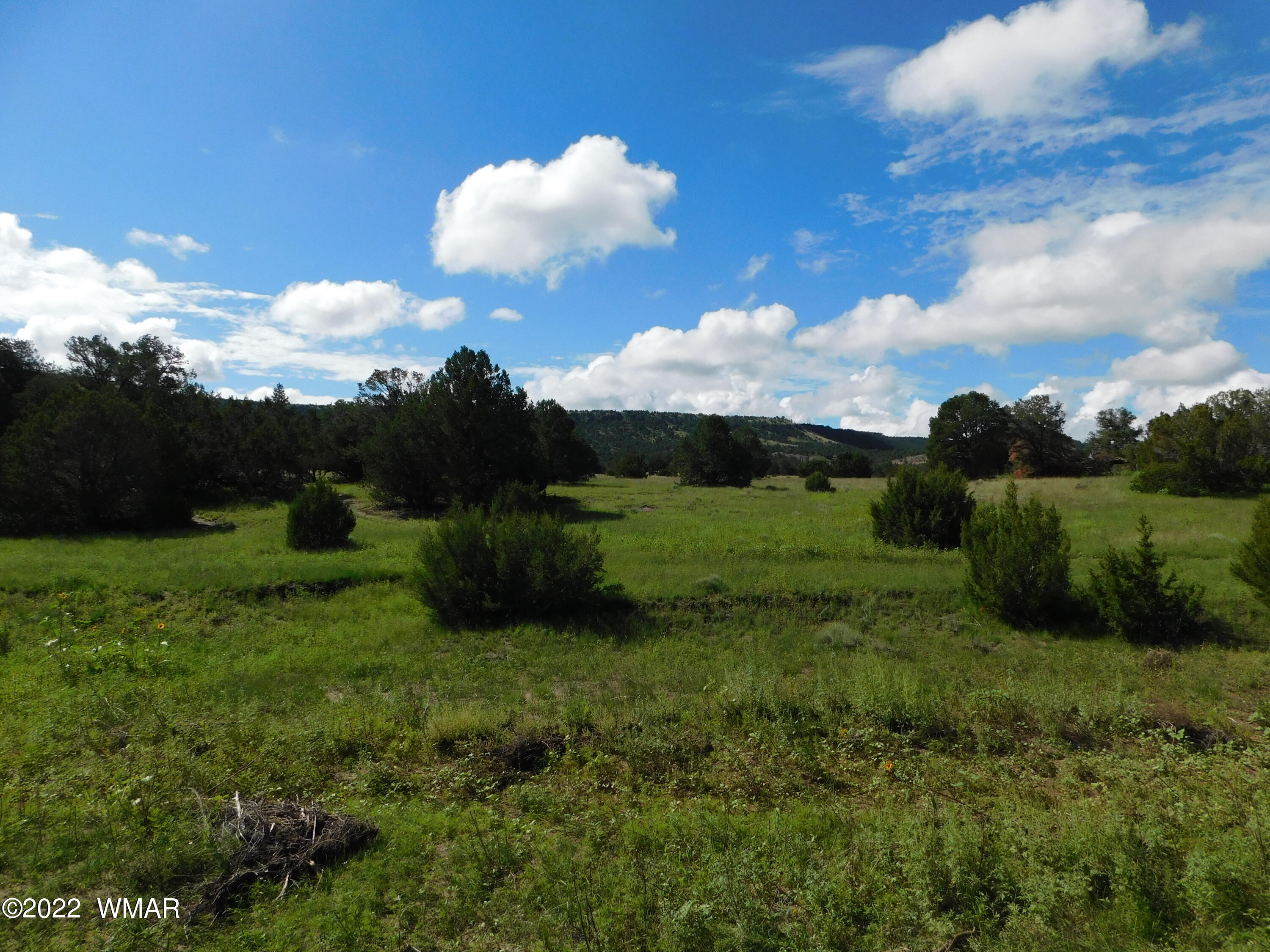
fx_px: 844
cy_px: 476
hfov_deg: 73.9
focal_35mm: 23
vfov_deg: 58.9
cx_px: 635
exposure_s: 1/800
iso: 125
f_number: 6
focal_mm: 4
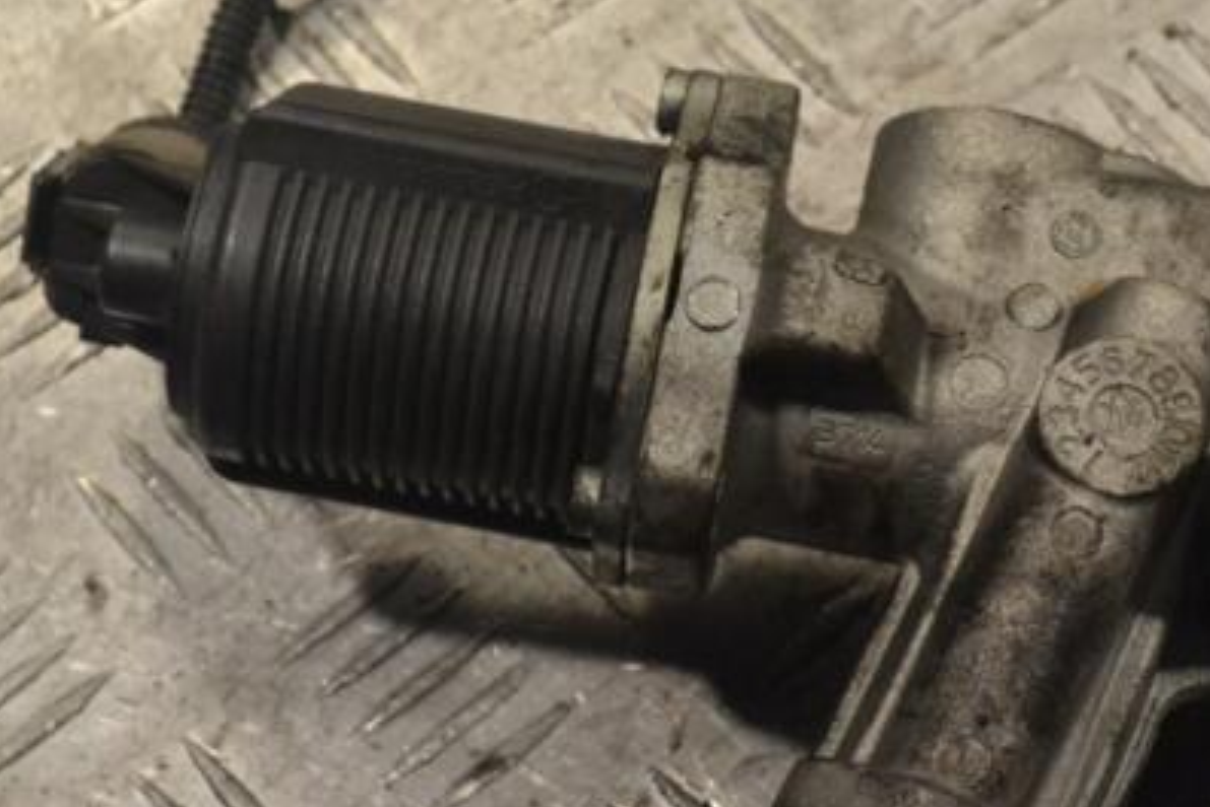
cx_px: 701
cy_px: 502
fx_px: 4194
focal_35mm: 125
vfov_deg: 11.0
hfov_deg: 16.4
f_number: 10
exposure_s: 1/400
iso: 3200
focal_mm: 55
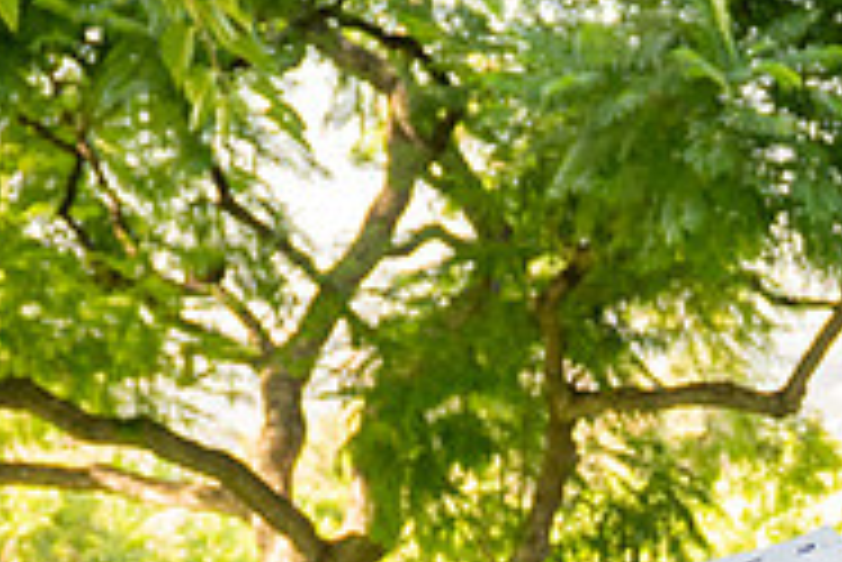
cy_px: 1491
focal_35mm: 168
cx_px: 1386
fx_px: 3932
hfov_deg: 11.5
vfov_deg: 7.5
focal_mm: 24
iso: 200
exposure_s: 1/200
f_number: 4.5
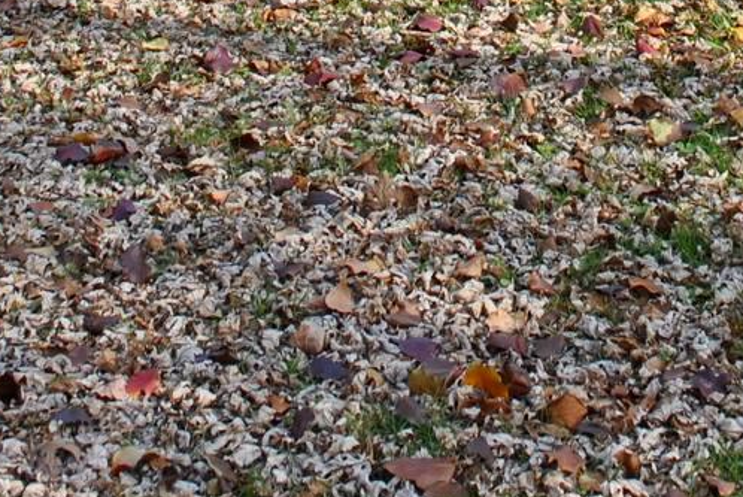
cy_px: -503
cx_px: 504
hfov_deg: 13.8
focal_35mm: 148
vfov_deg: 8.8
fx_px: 3057
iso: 100
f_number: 6.3
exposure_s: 1/160
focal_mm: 24
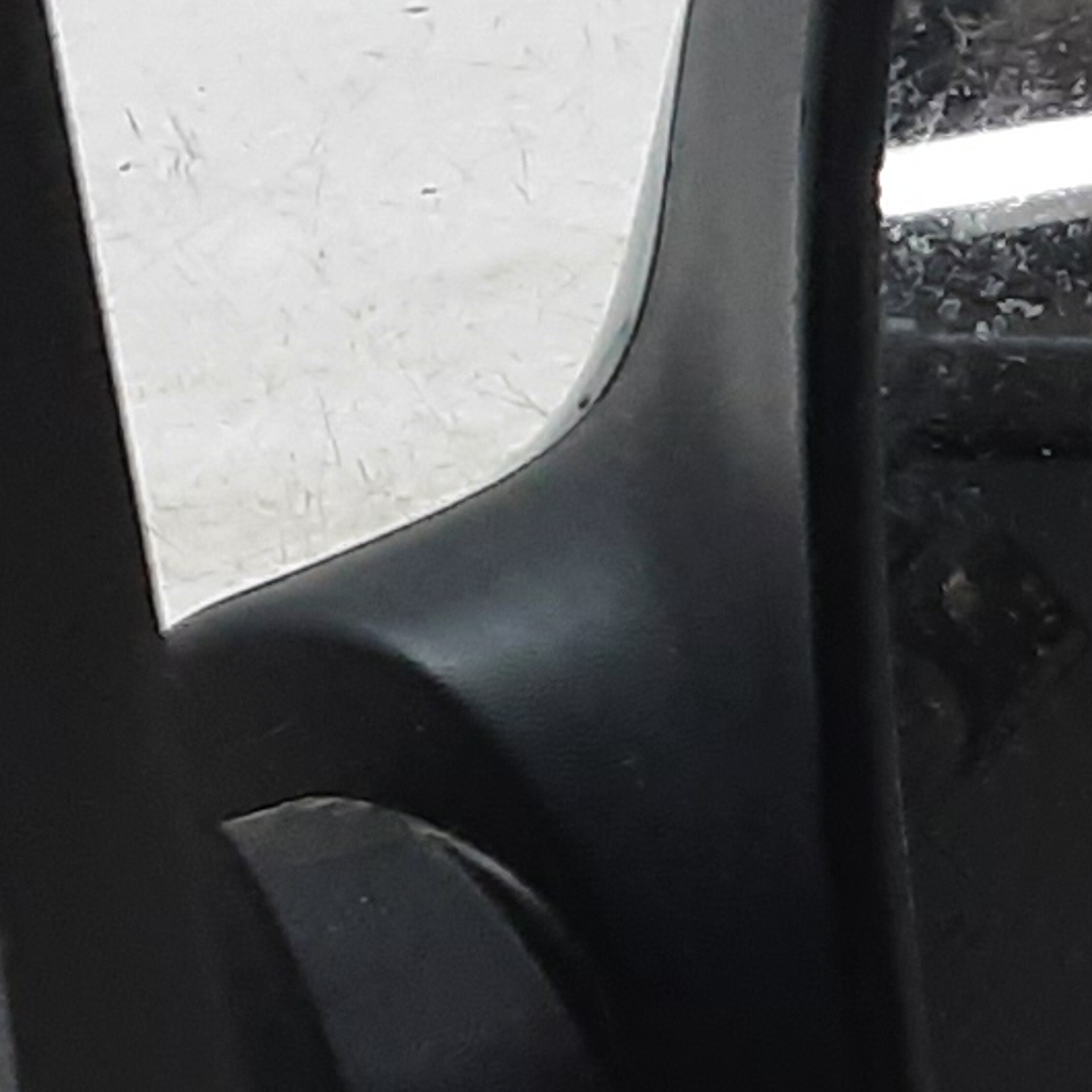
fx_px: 5246
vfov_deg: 11.9
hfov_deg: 11.4
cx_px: 1648
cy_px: 497
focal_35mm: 147
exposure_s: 1/50
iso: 125
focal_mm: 2.91
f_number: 1.9
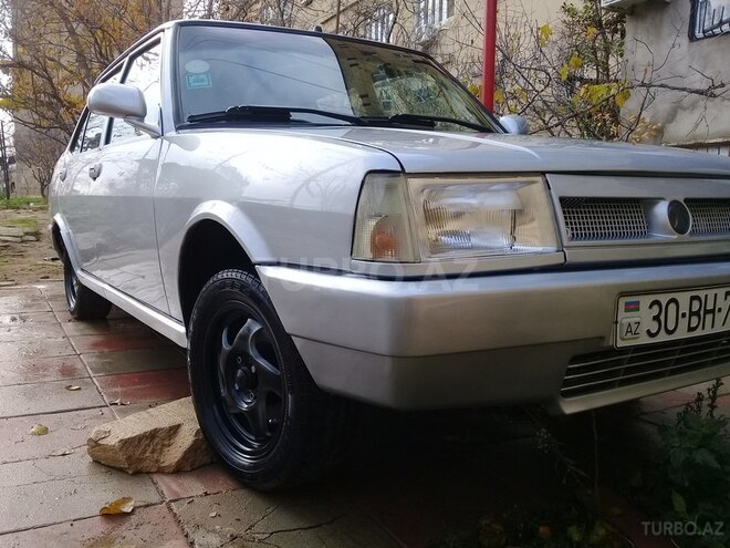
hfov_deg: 58.4
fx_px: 654
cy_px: 274
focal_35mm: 31
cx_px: 365
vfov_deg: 45.4
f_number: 2.2
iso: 50
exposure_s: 1/309
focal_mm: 3.3
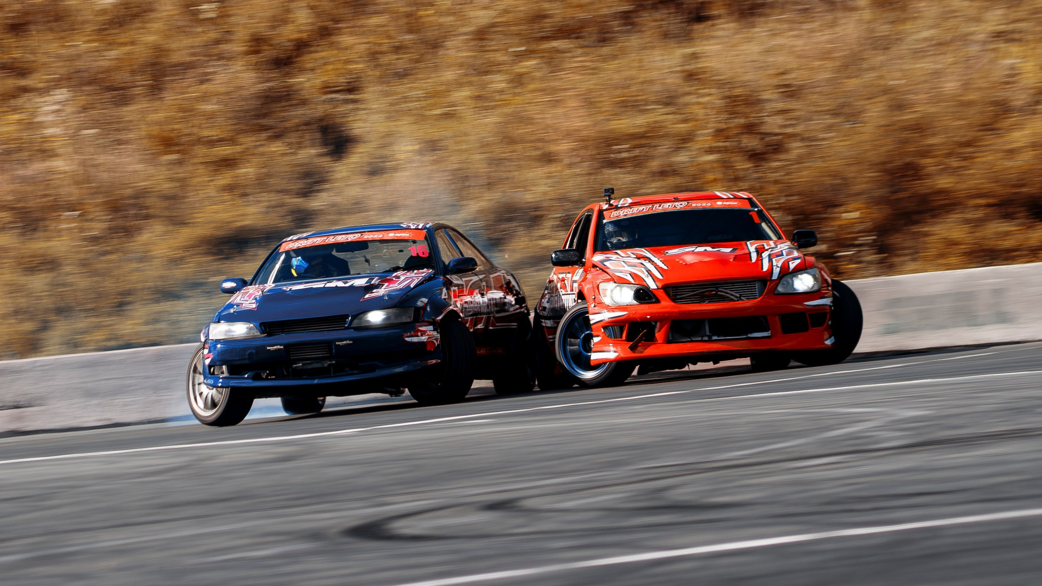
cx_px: 334
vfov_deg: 3.1
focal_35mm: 391
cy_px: 208
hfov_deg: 5.5
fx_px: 10805
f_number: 9
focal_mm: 150
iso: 100
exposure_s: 1/125
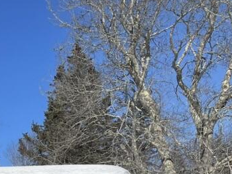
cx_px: -89
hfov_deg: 22.3
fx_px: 510
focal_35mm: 76
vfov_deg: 18.0
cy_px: 234
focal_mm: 4.2
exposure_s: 1/9091
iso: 32
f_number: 1.6
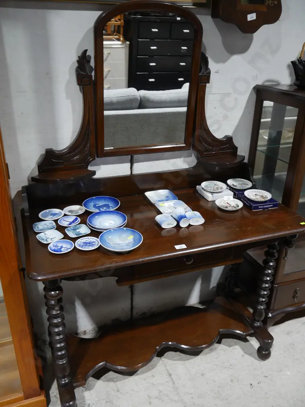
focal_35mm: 30
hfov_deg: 46.8
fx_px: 352
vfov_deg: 60.0
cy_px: 204
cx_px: 152
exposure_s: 1/60
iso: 400
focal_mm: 15
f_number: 3.6
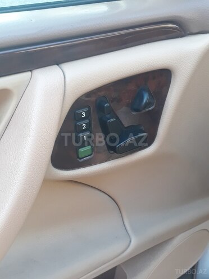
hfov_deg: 51.4
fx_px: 217
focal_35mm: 27
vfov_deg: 65.3
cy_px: 140
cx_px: 104
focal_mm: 3.6
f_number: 1.9
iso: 80
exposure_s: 1/33
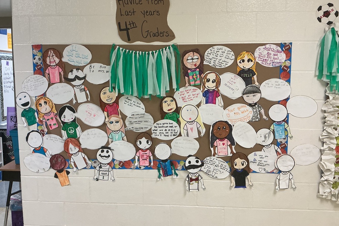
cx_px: 165
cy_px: 101
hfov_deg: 60.3
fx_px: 292
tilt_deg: -5.6
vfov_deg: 42.3
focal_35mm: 31
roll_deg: +0.3
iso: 100
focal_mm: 3
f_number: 1.8
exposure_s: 1/60
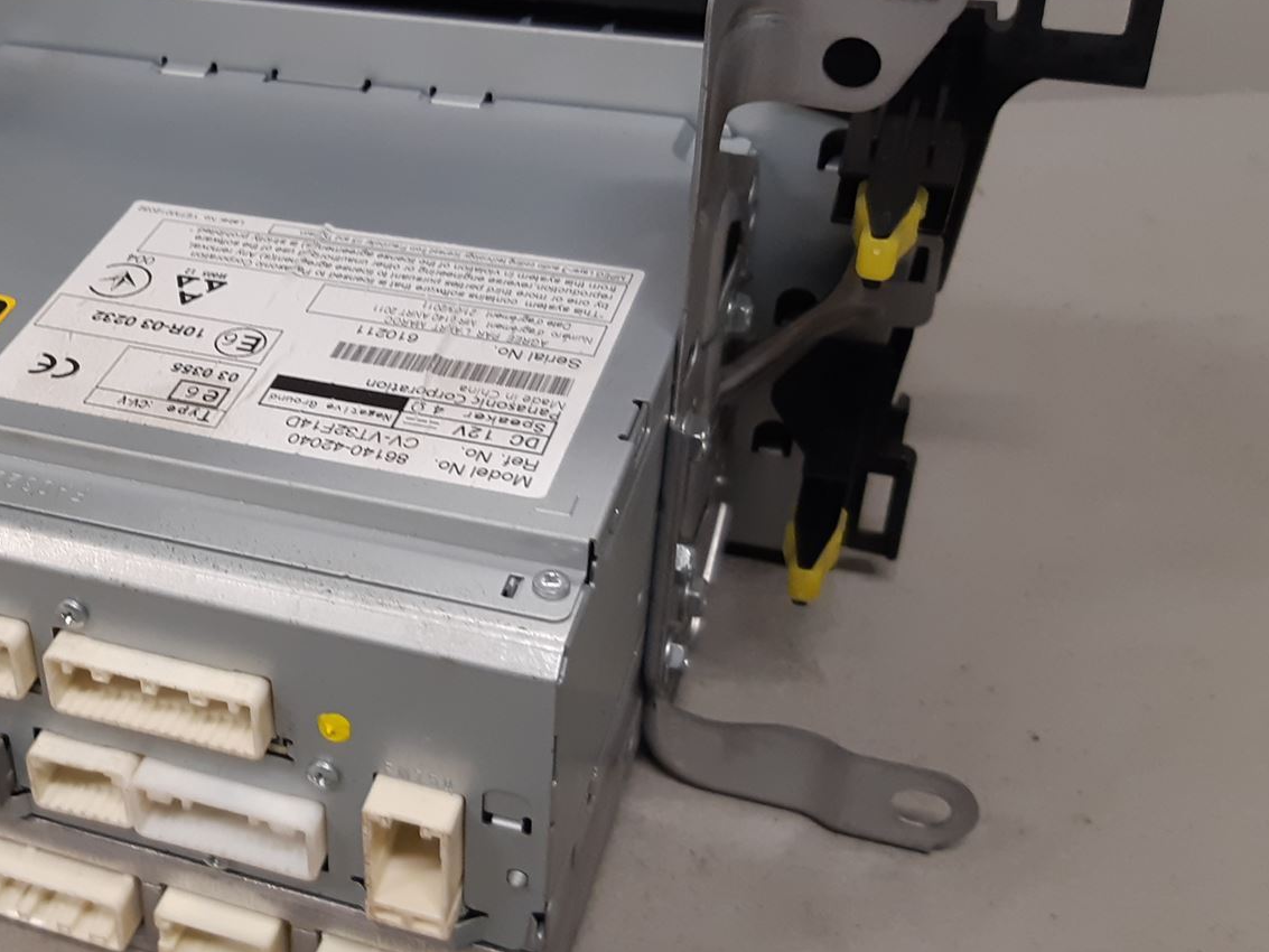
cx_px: 193
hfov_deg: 38.4
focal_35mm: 47
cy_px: 506
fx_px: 1723
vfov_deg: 30.9
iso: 100
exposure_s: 1/50
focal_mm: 3.93
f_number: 1.7
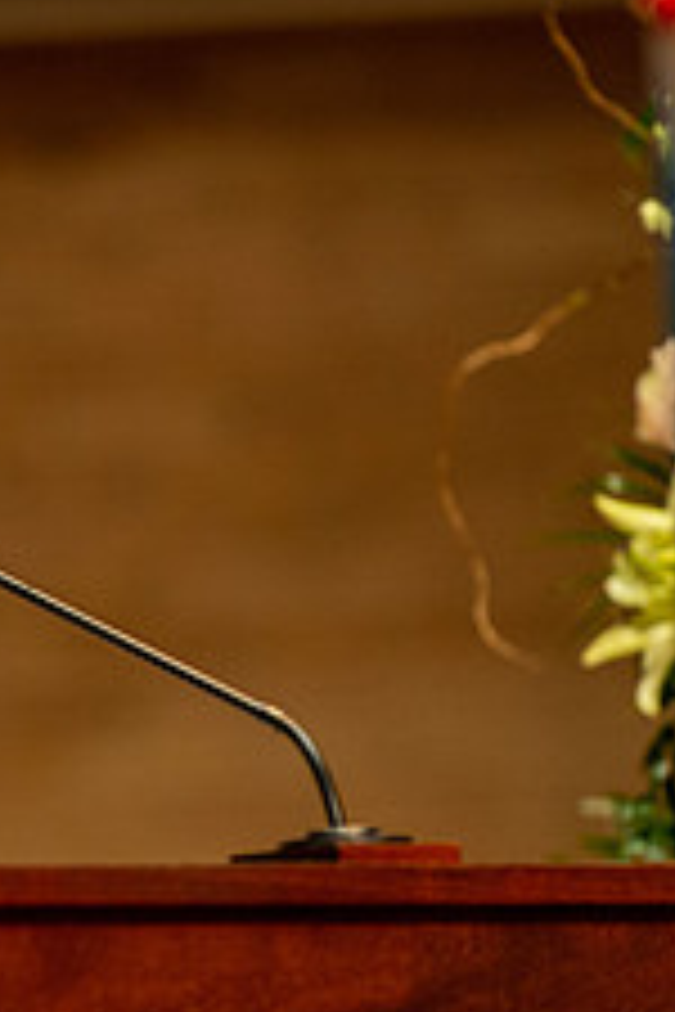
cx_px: -63
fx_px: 14483
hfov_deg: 2.7
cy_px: 616
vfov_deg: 4.0
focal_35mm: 515
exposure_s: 1/100
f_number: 2.8
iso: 1600
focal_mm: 200
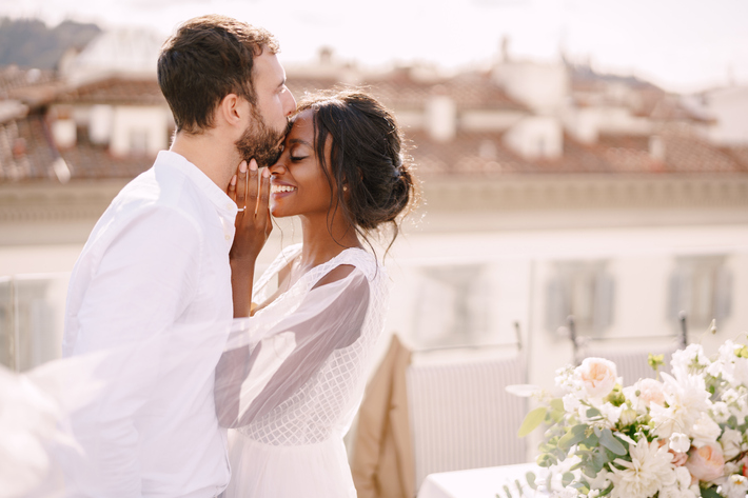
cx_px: 369
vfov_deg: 26.5
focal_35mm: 51
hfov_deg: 38.9
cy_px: 249
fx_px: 1059
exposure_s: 1/2000
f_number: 1.4
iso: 100
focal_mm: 50
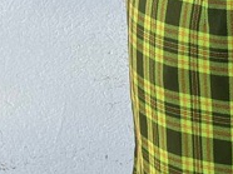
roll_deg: +0.8
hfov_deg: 13.5
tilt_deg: -6.7
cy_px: -139
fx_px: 941
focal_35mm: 140
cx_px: 316
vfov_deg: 10.0
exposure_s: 1/935
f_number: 1.6
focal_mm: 5.1
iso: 50
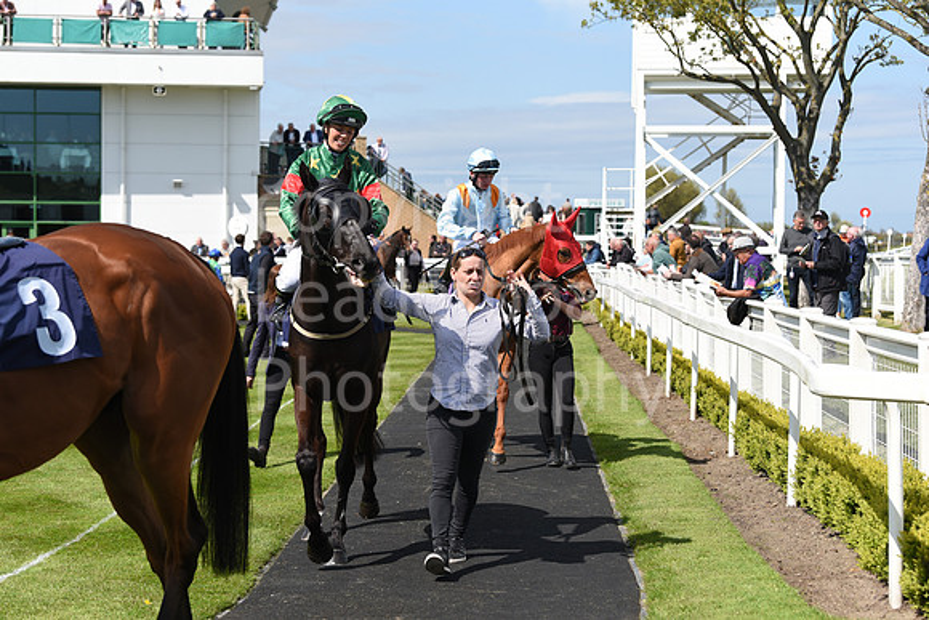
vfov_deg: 19.5
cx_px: 464
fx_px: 1807
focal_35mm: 70
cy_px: 310
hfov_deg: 28.8
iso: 400
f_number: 5
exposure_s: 1/3200
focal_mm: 70
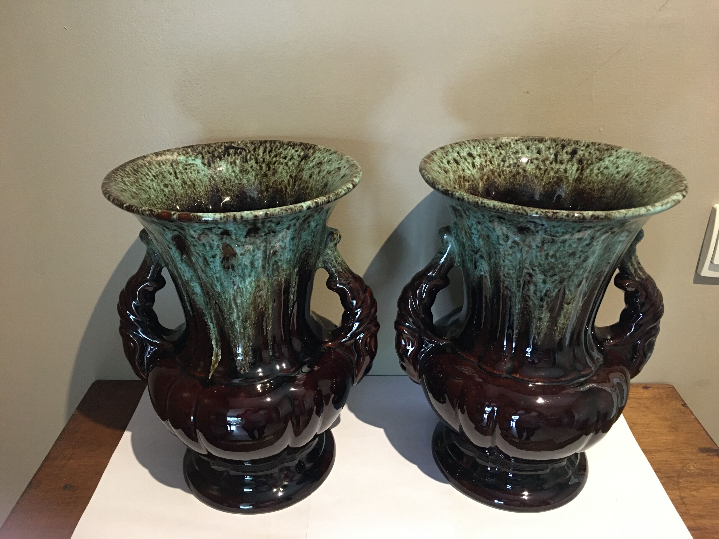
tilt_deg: -25.9
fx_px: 602
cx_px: 360
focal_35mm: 29
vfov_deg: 48.2
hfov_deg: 61.7
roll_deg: -0.9
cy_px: 270
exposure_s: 1/8
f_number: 2.2
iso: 125
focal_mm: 4.15
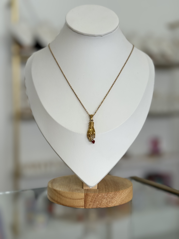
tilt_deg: -3.3
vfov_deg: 39.7
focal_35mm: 48
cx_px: 90
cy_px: 120
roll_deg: +0.2
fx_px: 331
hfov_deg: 30.3
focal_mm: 6.76
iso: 64
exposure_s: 1/121
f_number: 1.78
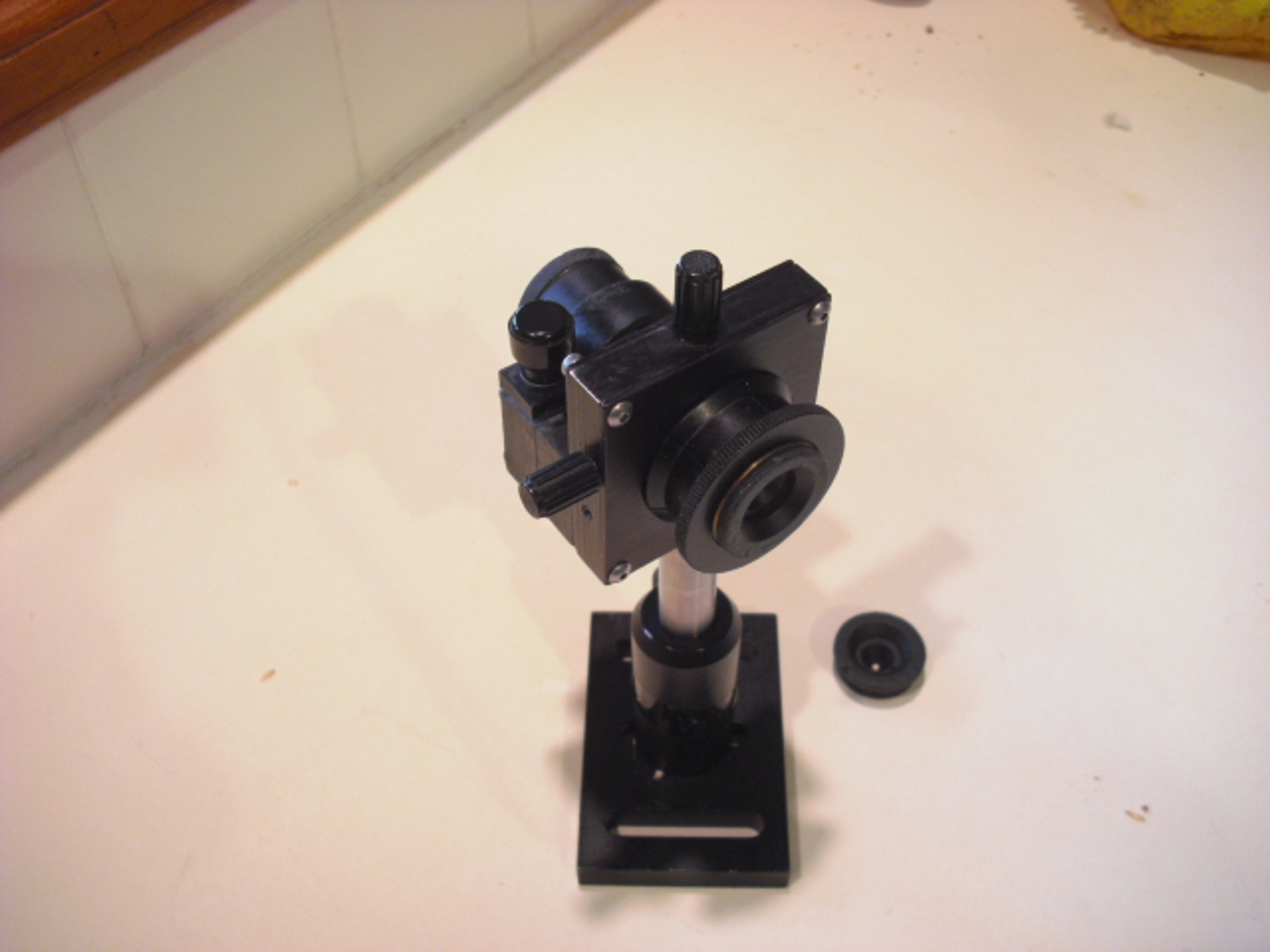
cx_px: 635
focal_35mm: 38
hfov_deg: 49.0
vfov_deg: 37.7
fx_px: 1394
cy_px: 476
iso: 200
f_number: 2.8
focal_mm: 6.2
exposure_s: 1/20
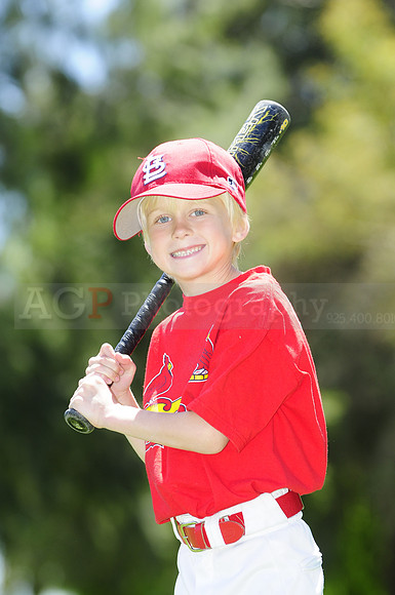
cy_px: 298
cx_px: 198
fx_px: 3466
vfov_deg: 9.8
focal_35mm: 210
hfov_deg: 6.5
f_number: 4
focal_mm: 140
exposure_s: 1/500
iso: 200
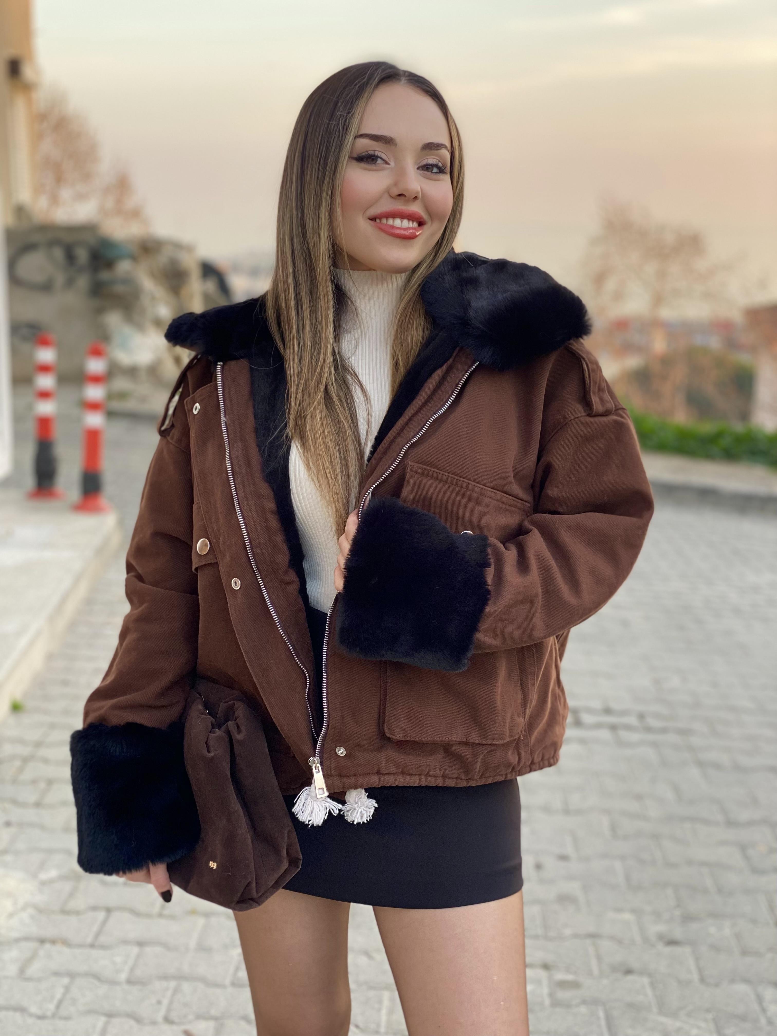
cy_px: 518
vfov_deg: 36.8
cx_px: 388
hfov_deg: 28.0
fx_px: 1556
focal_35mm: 52
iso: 50
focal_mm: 6
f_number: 2
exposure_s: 1/122
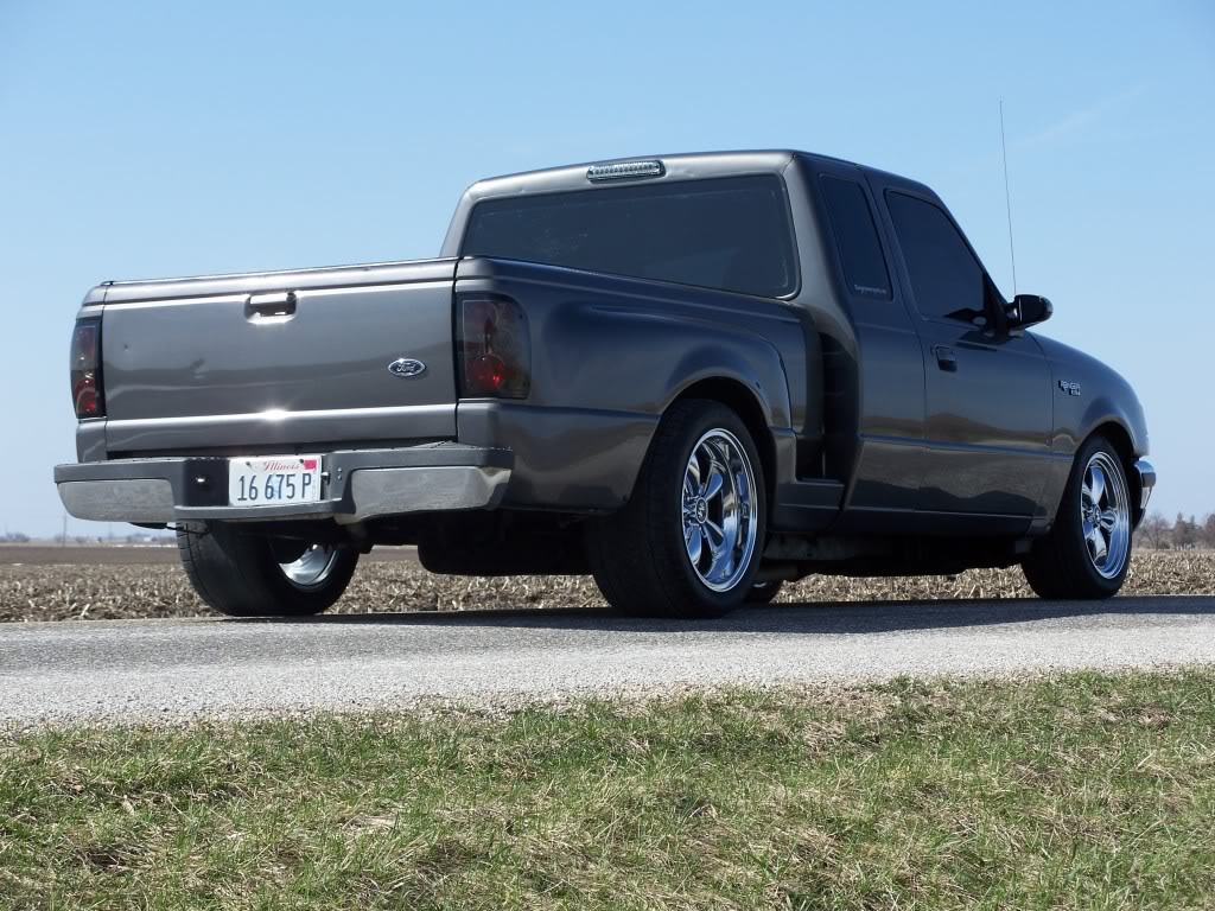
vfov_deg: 15.4
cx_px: 608
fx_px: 3370
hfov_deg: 20.4
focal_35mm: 96
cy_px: 456
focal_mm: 20.3
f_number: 5
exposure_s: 1/400
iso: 64
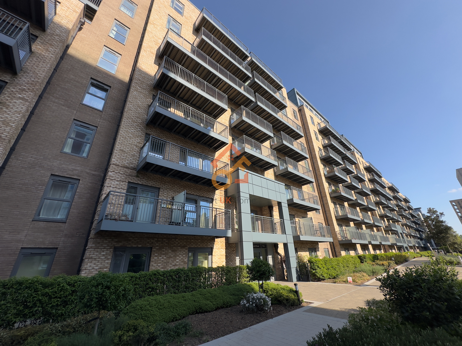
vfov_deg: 85.7
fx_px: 187
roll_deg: +2.0
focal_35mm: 14
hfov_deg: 102.1
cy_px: 173
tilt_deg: +24.1
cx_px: 231
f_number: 2.2
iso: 40
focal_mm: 2.22
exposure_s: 1/963
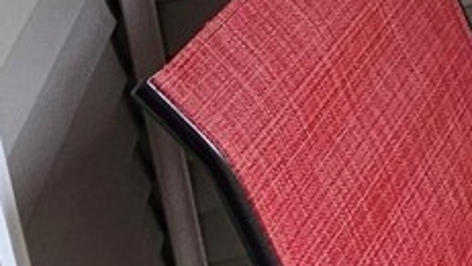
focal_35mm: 98
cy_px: -415
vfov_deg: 10.3
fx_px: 1227
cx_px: 766
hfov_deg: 18.5
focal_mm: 2.2
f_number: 2.2
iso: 50
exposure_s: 1/60
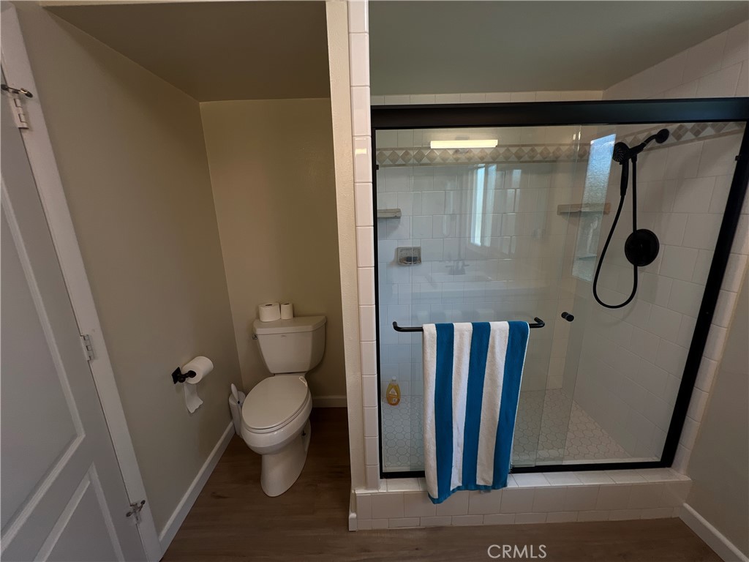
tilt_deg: -14.9
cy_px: 281
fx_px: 281
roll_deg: +2.3
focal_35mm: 13
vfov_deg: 89.9
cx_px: 374
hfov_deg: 106.2
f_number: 1.8
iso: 50
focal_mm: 1.57
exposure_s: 1/120
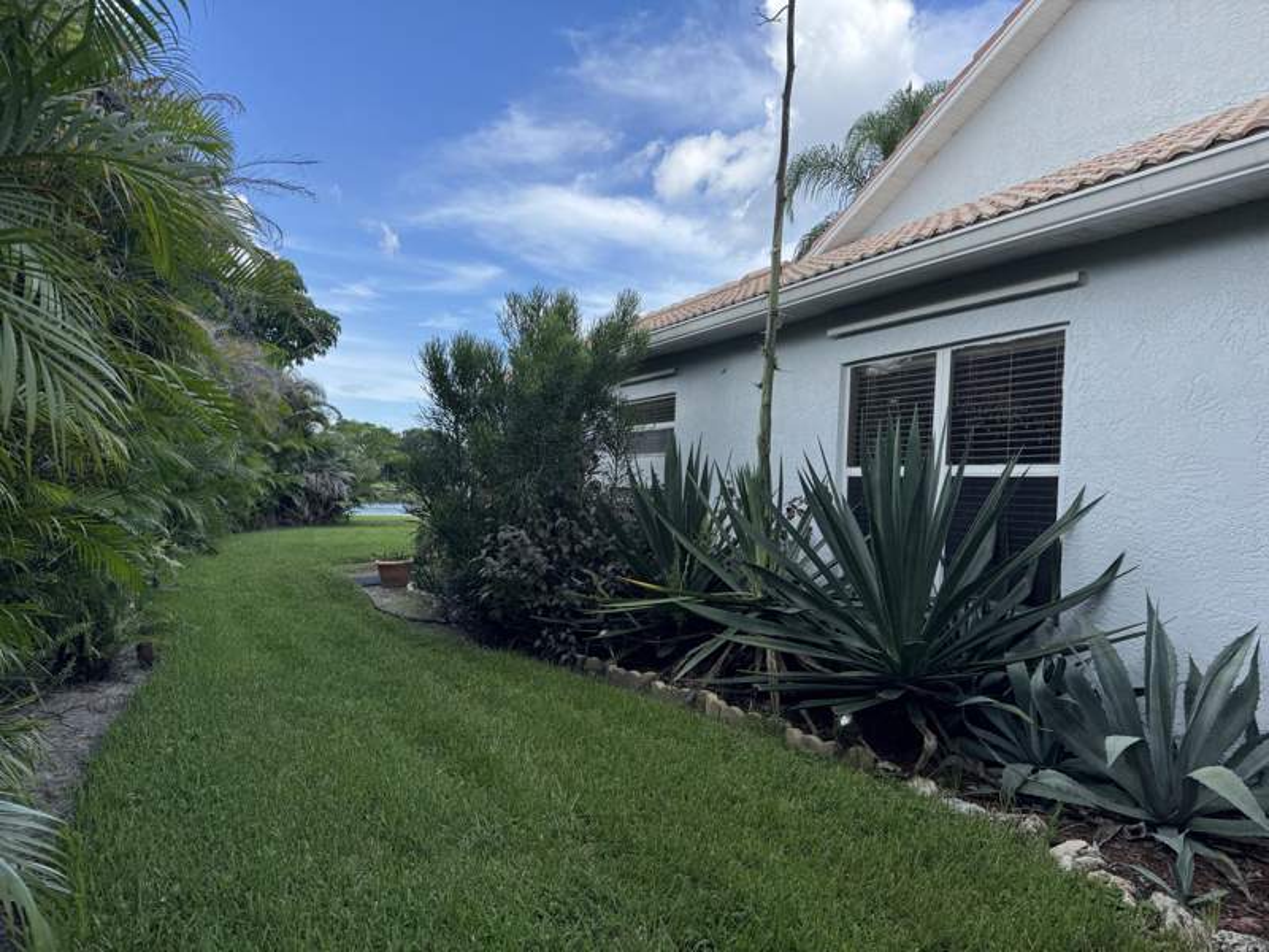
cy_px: 476
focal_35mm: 24
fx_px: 880
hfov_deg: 71.6
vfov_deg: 56.8
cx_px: 634
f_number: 1.78
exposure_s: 1/1869
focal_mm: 6.76
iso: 80
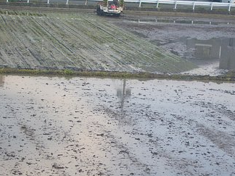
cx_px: 146
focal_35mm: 139
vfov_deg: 10.7
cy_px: 120
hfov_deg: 14.2
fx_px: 944
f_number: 4.4
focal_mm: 14.6
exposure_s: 1/100
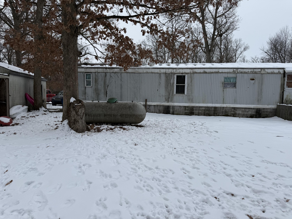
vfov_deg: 56.8
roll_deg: +0.3
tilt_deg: -4.2
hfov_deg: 71.6
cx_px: 146
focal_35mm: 24
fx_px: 202
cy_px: 110
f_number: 1.78
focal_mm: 6.76
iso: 80
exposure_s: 1/4405
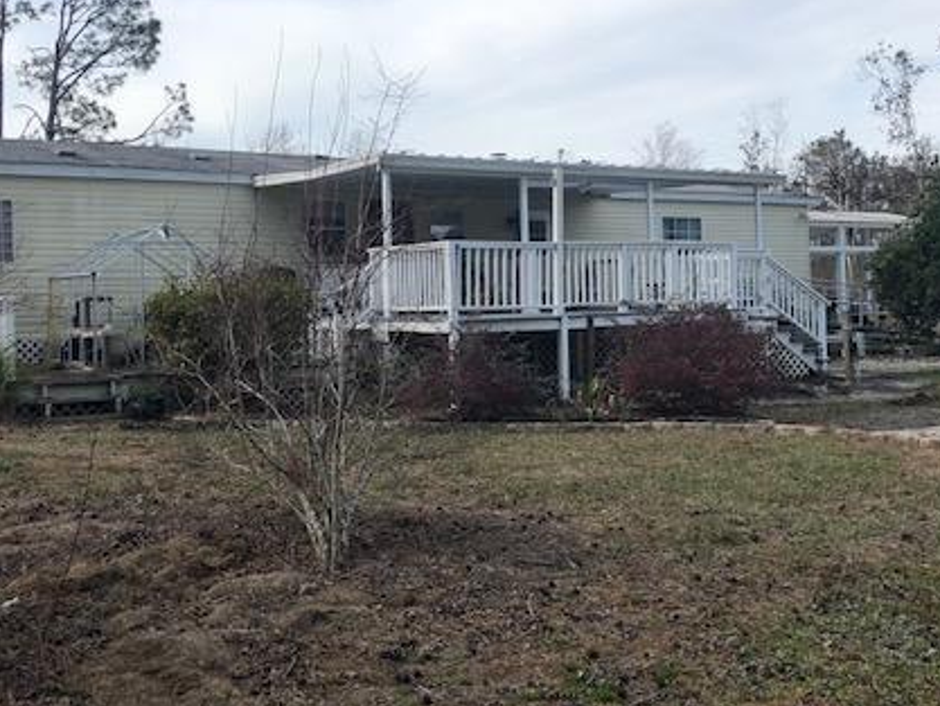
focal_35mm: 43
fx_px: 1168
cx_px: 503
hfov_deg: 43.8
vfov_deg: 33.5
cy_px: 277
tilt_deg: -1.2
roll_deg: +1.5
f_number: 1.8
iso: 20
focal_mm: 3.99
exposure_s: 1/2404
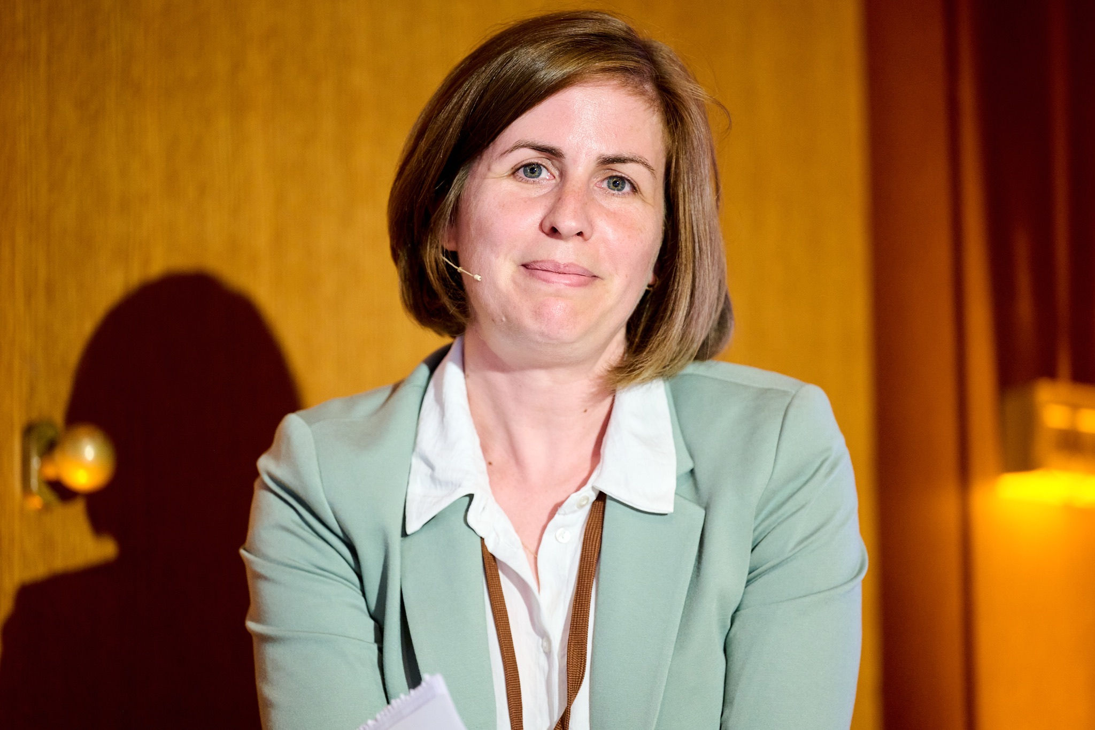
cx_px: 548
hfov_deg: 10.3
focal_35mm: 200
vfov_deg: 6.9
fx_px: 6082
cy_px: 365
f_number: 2.8
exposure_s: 1/100
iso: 2000
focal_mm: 200
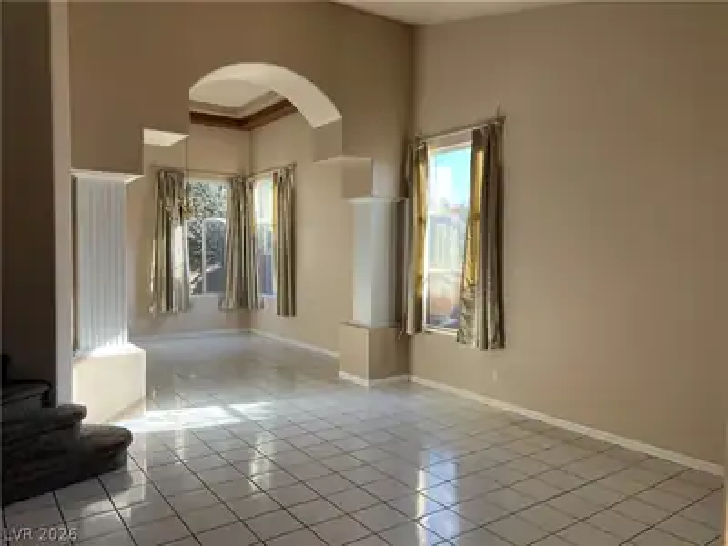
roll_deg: -0.5
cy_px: 273
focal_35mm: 26
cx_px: 364
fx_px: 547
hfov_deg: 67.3
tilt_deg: -4.1
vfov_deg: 53.1
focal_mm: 5.7
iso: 50
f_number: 1.5
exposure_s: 1/178
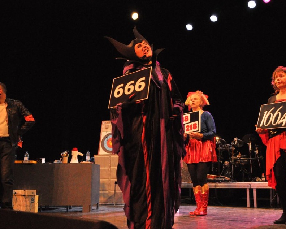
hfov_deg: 45.6
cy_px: 119
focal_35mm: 40
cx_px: 169
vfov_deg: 37.3
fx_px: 339
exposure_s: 1/200
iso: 3200
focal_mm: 22
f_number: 5.6
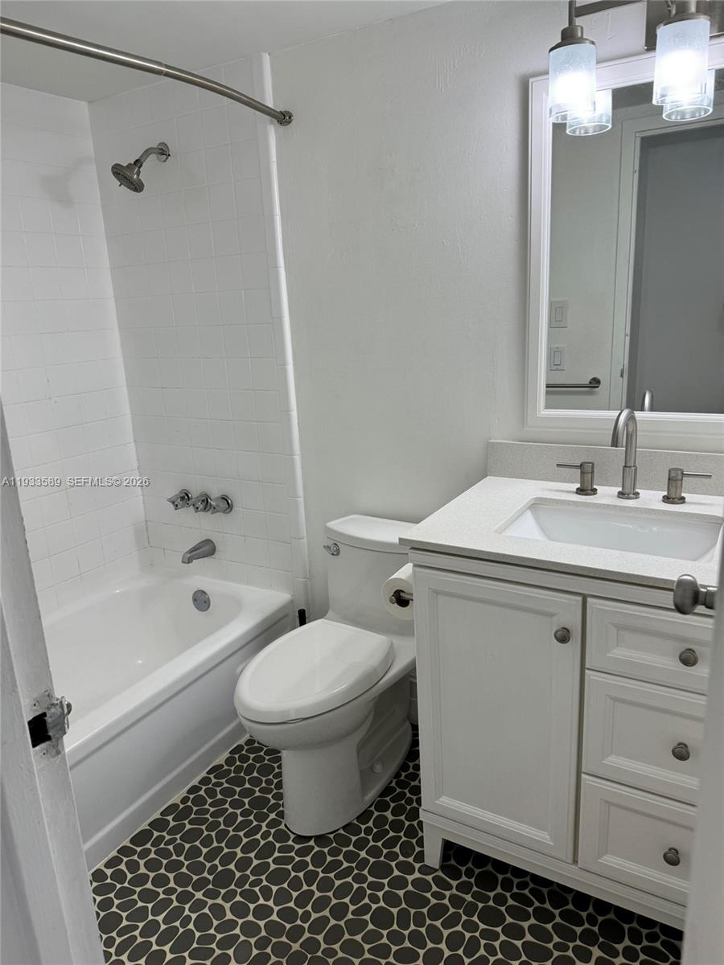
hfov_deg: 56.8
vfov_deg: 71.6
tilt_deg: -14.4
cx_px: 362
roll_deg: +3.1
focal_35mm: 24
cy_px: 482
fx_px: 669
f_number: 1.78
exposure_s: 1/120
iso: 100
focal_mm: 6.76
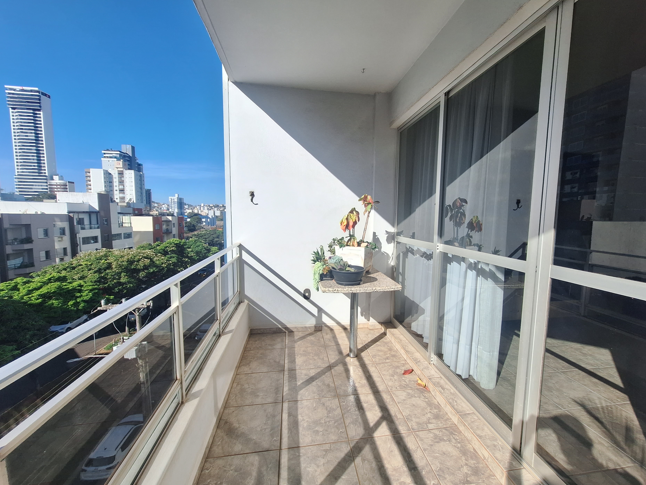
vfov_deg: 85.7
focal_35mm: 14
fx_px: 261
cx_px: 342
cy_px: 246
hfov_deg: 101.9
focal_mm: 1.74
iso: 40
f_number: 2.2
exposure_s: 1/1572
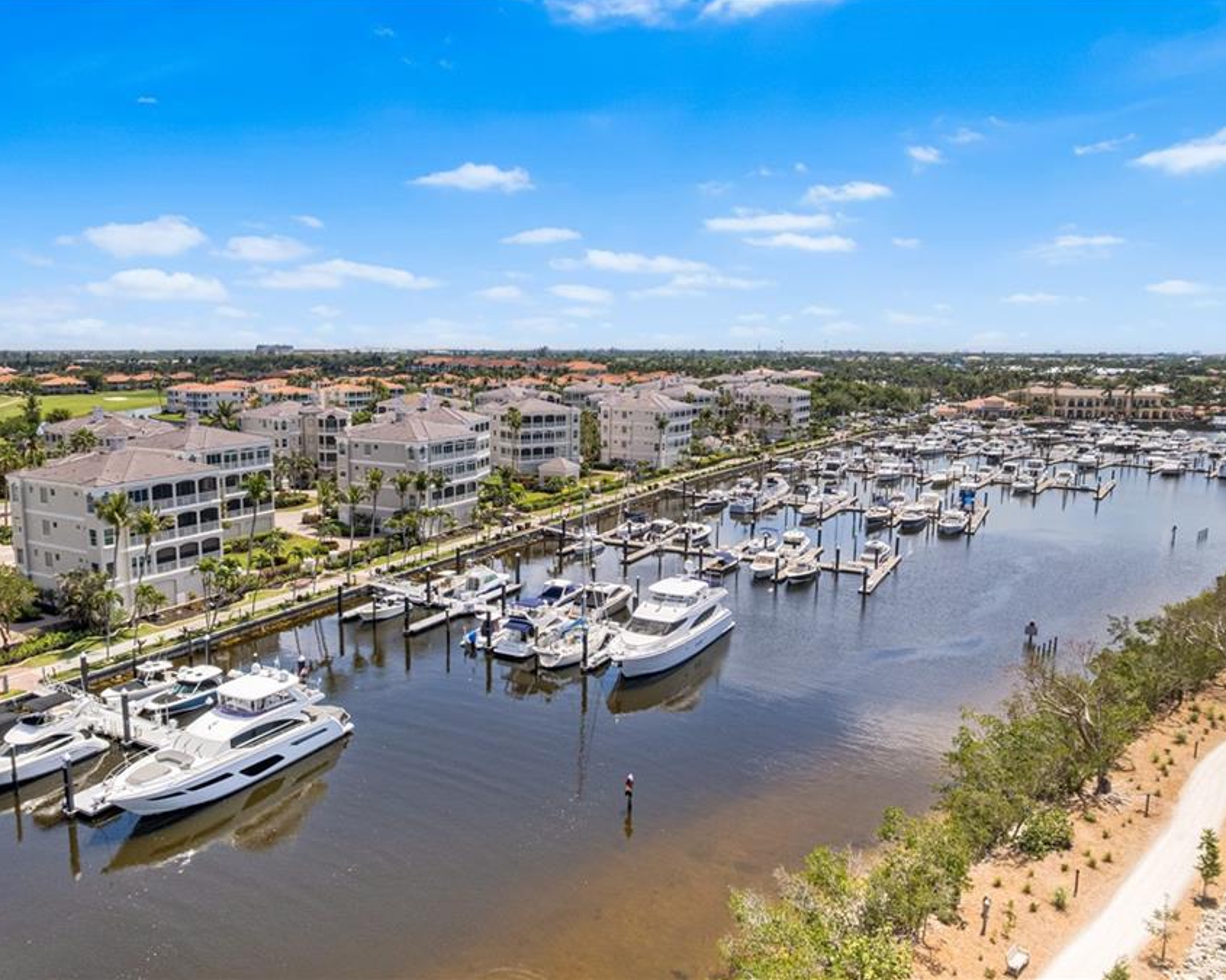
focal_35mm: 25
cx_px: 521
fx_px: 907
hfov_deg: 67.7
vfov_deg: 56.8
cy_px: 488
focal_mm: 8.38
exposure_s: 1/400
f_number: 2.8
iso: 110
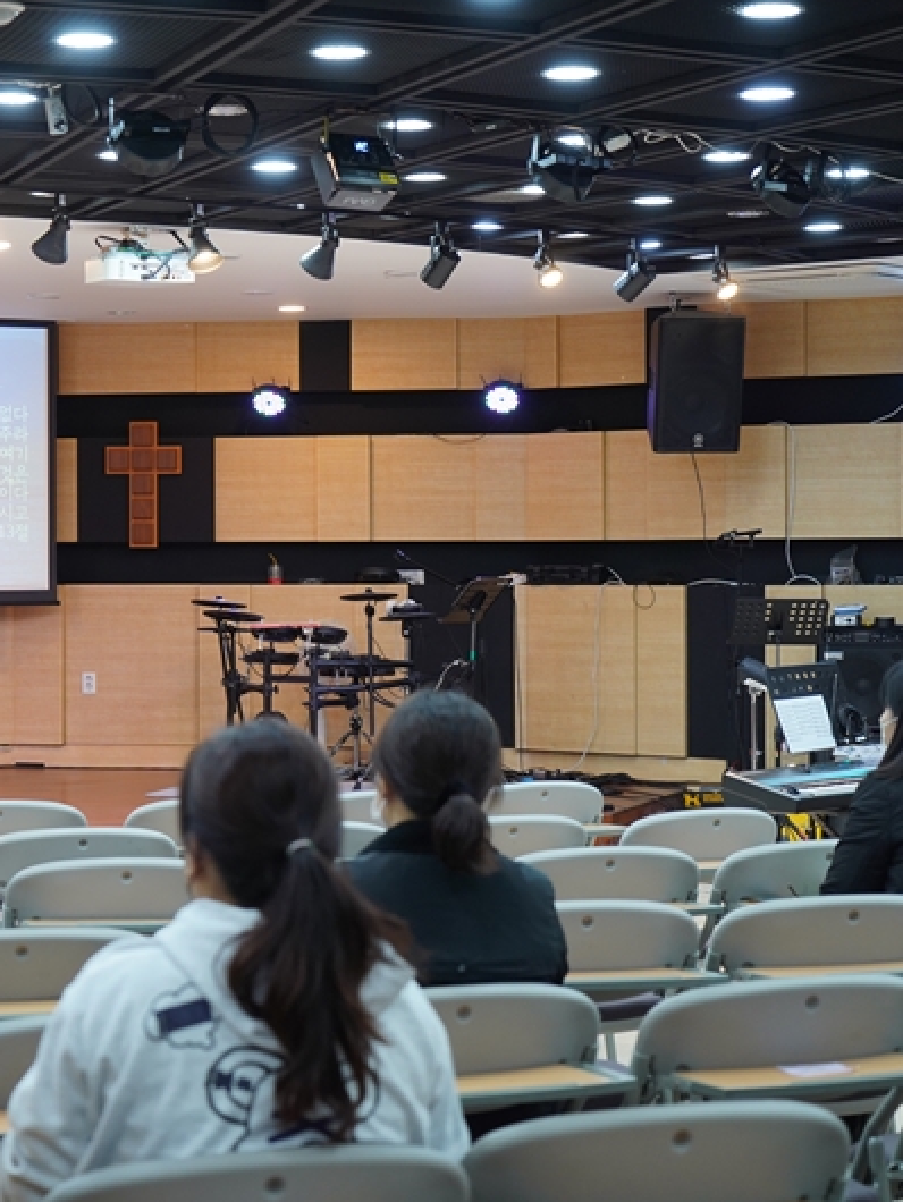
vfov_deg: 26.3
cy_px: 602
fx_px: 2572
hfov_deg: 19.7
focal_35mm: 74
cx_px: 204
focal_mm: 51
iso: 1600
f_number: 4
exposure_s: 1/160
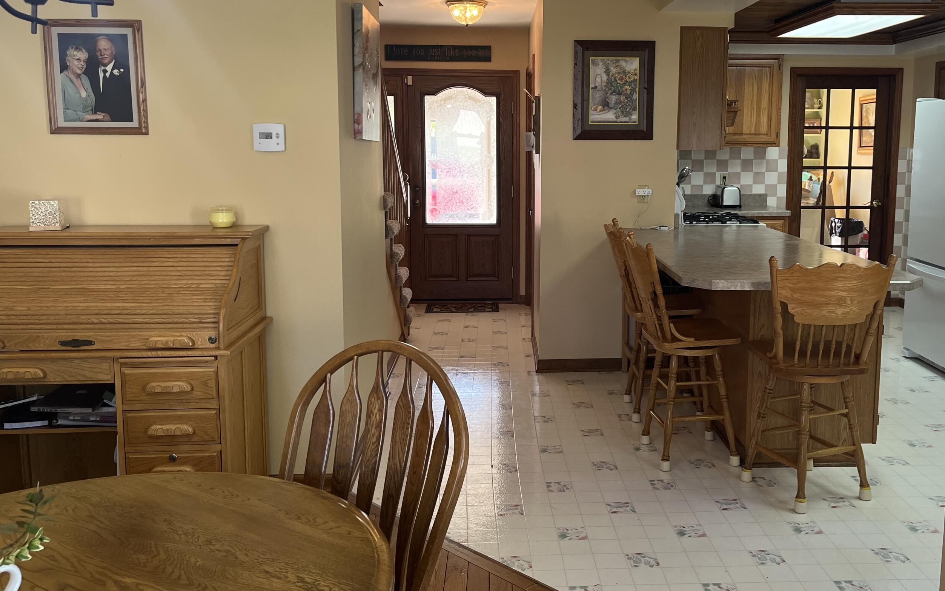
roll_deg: -0.4
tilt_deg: -7.6
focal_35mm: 33
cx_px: 552
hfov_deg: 57.8
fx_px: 850
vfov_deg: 38.2
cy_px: 249
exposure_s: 1/120
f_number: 1.6
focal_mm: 5.1
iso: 125
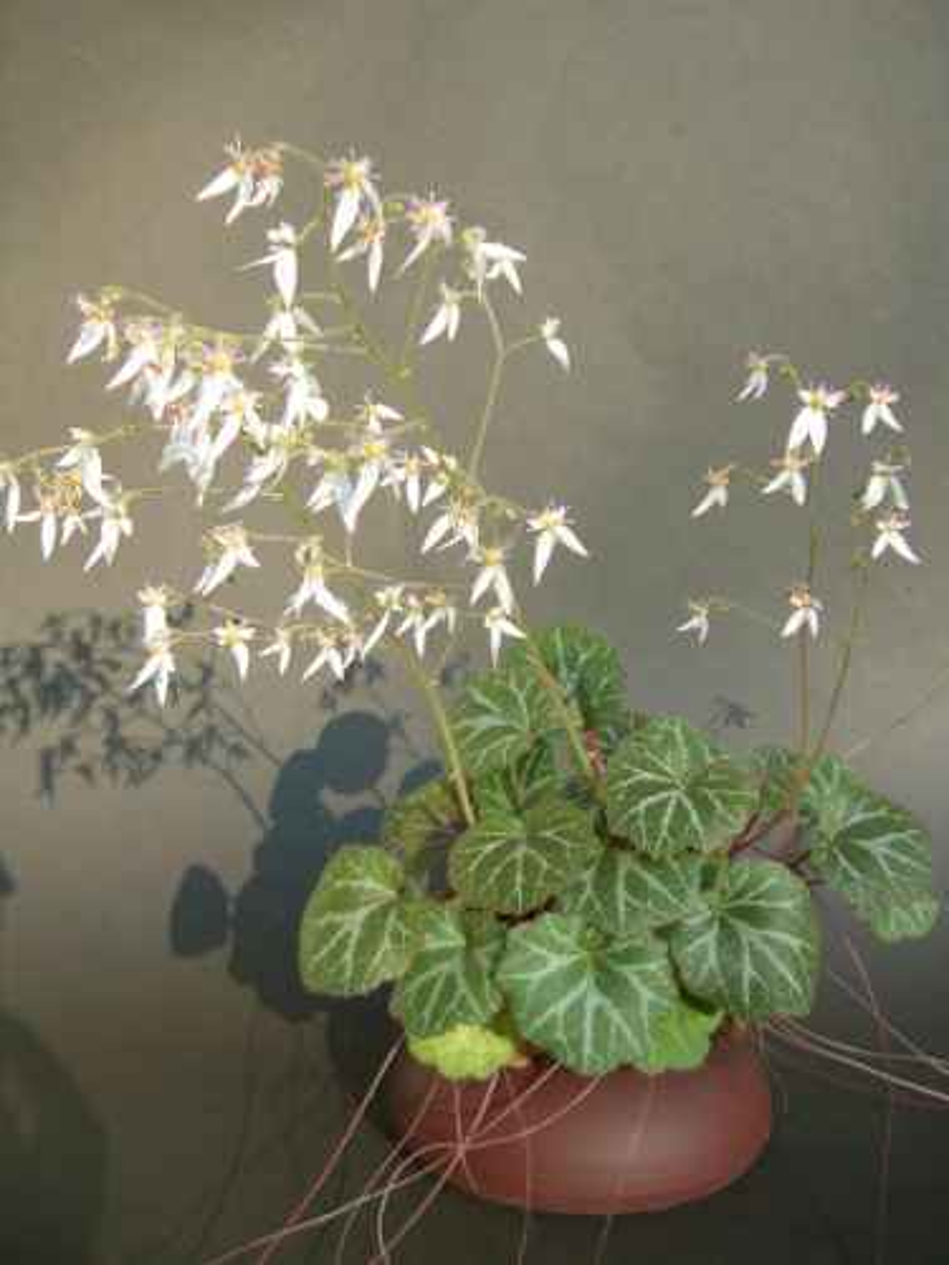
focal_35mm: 35
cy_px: 632
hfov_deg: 40.7
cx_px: 474
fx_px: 1279
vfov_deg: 52.6
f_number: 2.8
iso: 50
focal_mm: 5.4
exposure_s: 1/292
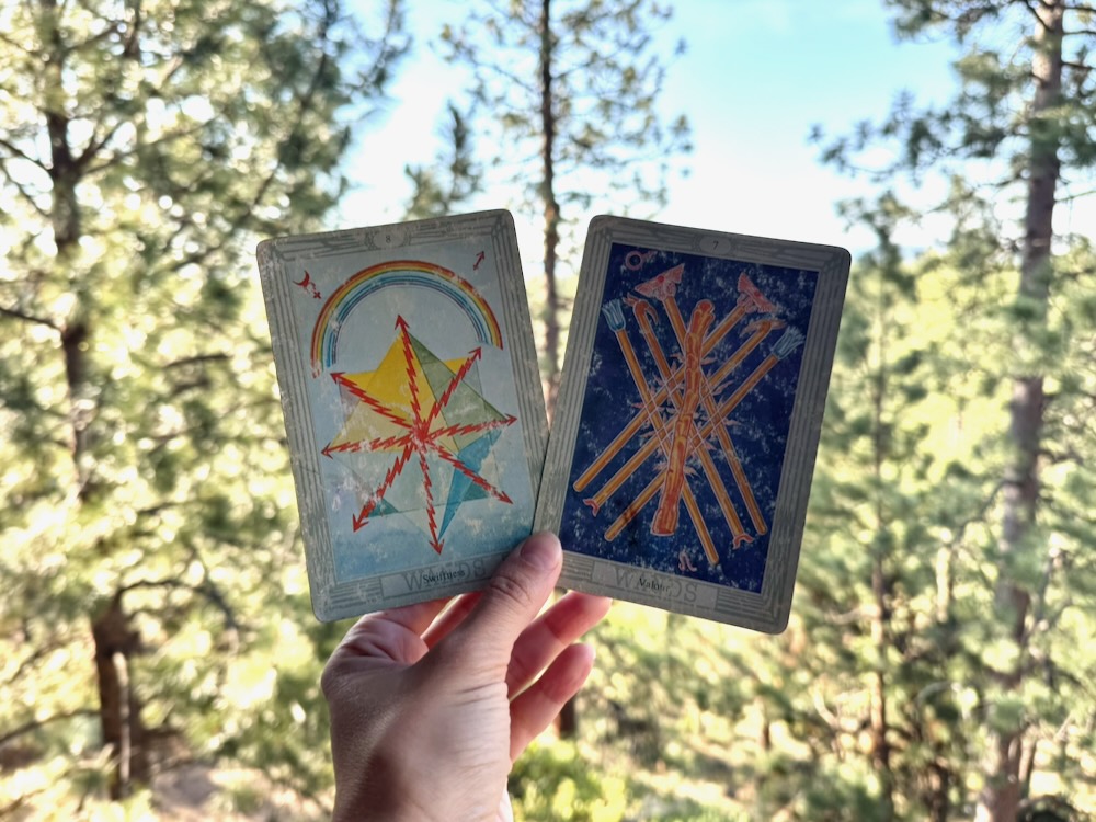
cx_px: 548
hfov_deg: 71.6
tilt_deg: -7.4
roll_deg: +0.9
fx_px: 760
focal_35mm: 24
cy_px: 411
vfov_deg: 56.8
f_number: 1.78
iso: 80
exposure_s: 1/747
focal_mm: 6.76
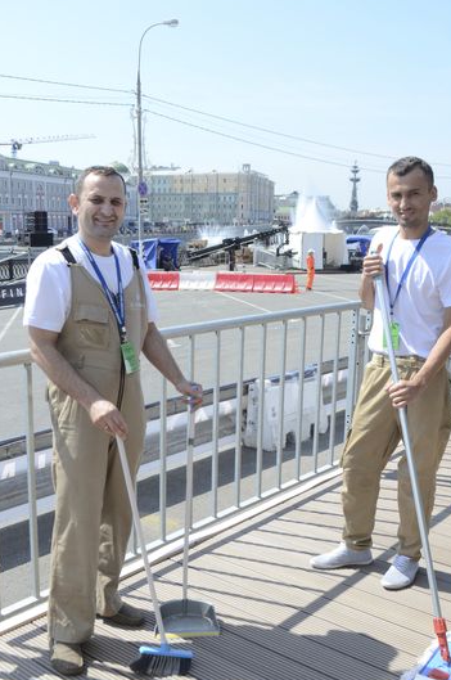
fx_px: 773
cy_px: 367
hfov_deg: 32.5
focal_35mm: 41
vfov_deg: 47.4
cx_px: 253
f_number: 8
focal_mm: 24
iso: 200
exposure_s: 1/250
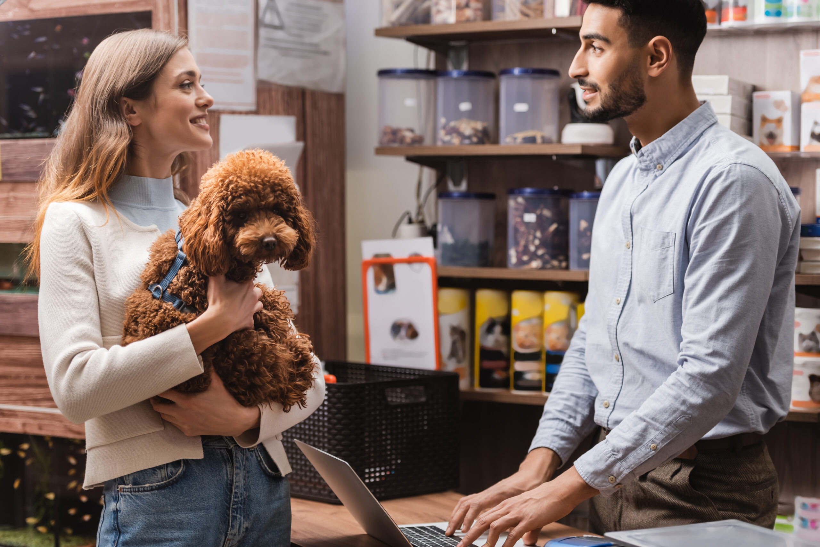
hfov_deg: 21.5
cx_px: 410
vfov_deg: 14.4
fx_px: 2165
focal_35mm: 95
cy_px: 274
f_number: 2.8
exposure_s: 1/200
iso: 100
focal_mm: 95
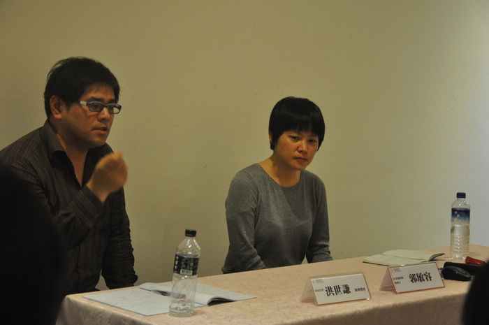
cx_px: 244
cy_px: 162
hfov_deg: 26.0
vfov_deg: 17.5
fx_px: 1058
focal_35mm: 78
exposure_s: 1/20
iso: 1600
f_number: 5
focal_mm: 52
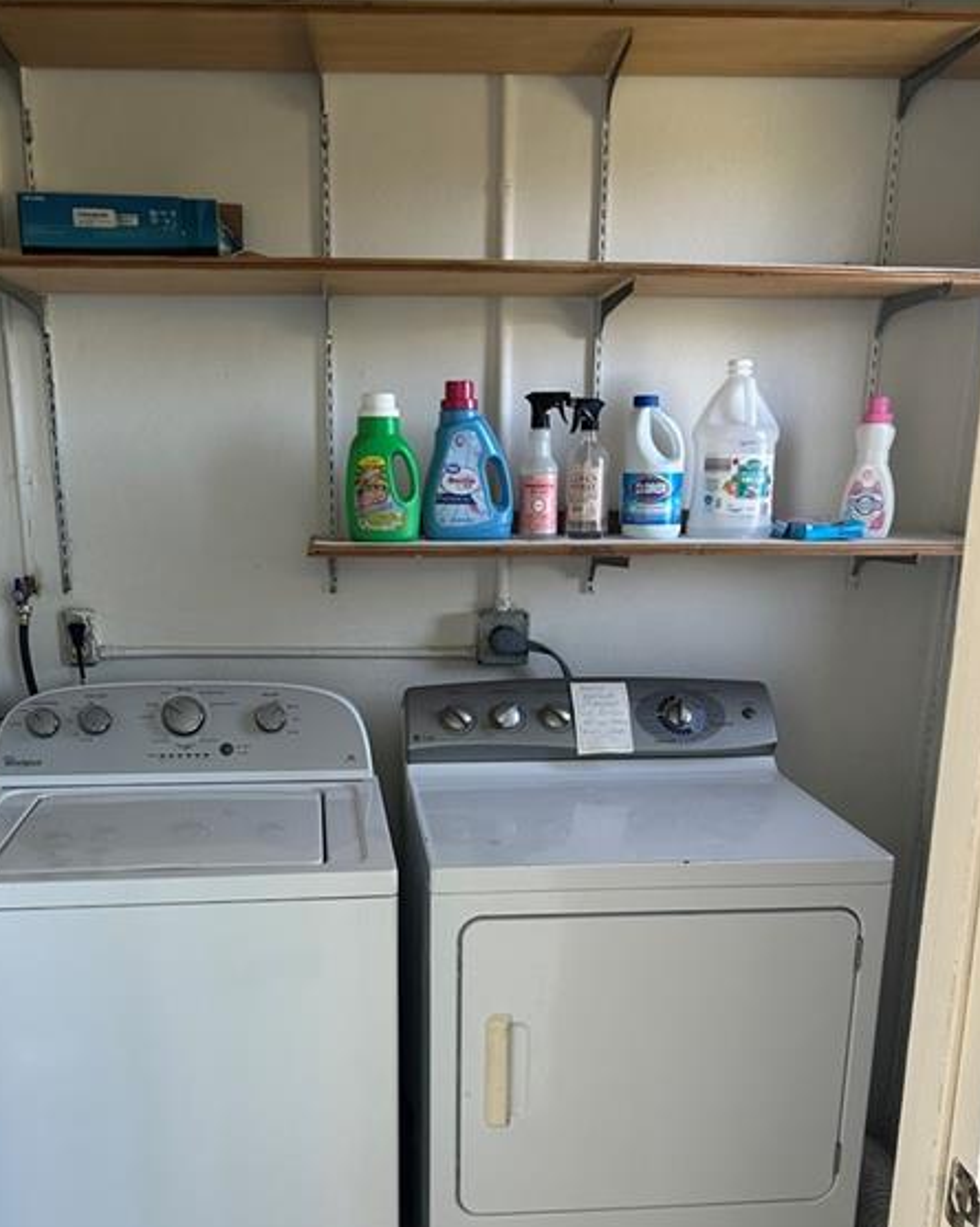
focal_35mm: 35
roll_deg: +0.0
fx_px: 1270
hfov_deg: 42.2
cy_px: 837
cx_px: 443
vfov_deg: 50.4
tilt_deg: -14.7
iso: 100
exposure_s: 1/121
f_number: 1.5
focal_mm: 5.7
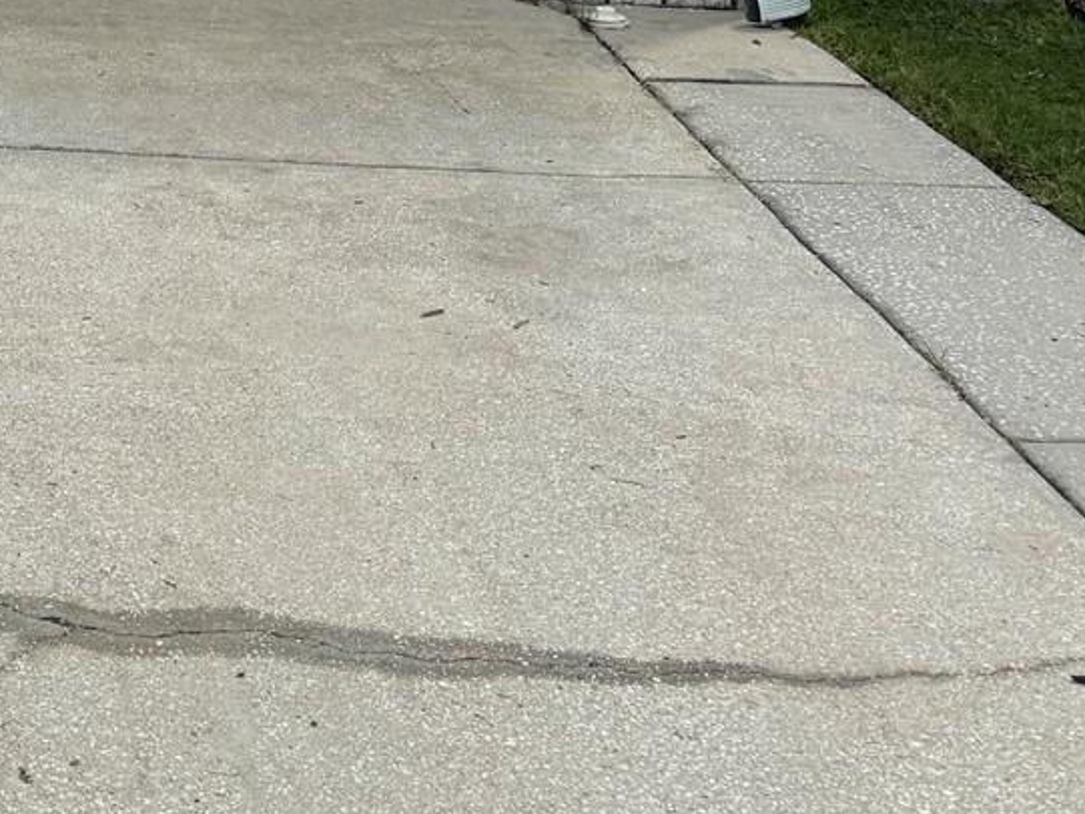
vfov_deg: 19.1
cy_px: -271
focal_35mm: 71
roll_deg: -0.4
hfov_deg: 24.3
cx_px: -287
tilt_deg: -4.3
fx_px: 2226
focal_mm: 6.76
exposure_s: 1/4310
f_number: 1.78
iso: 80
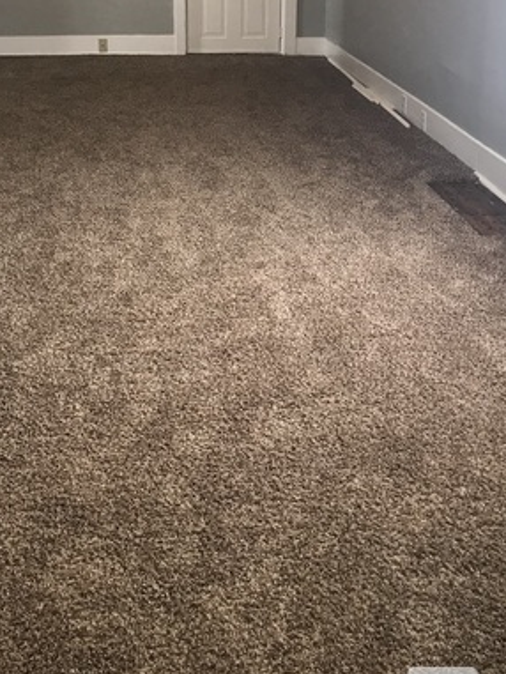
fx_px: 954
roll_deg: -0.3
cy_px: 148
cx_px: 251
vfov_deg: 37.7
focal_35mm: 49
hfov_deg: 29.7
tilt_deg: -14.7
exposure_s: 1/30
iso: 32
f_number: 1.8
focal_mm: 3.99
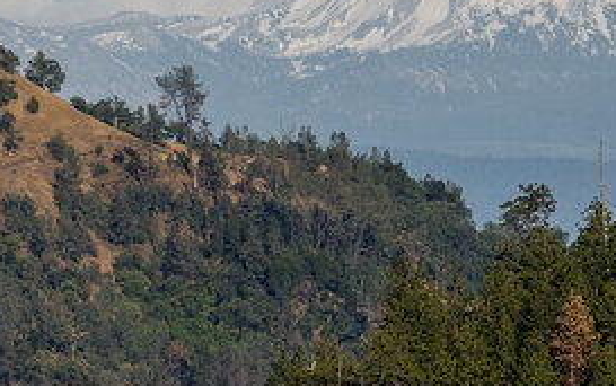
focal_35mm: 1145
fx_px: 19234
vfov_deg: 1.1
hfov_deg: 1.8
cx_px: 305
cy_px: 554
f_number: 5.6
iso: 200
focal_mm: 300
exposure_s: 1/2000
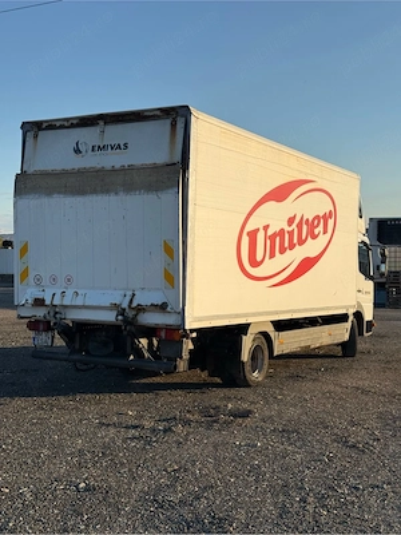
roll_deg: +0.3
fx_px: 741
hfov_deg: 30.3
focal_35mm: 48
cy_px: 268
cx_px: 200
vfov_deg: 39.7
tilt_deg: -0.3
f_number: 1.78
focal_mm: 6.76
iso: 64
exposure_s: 1/5208
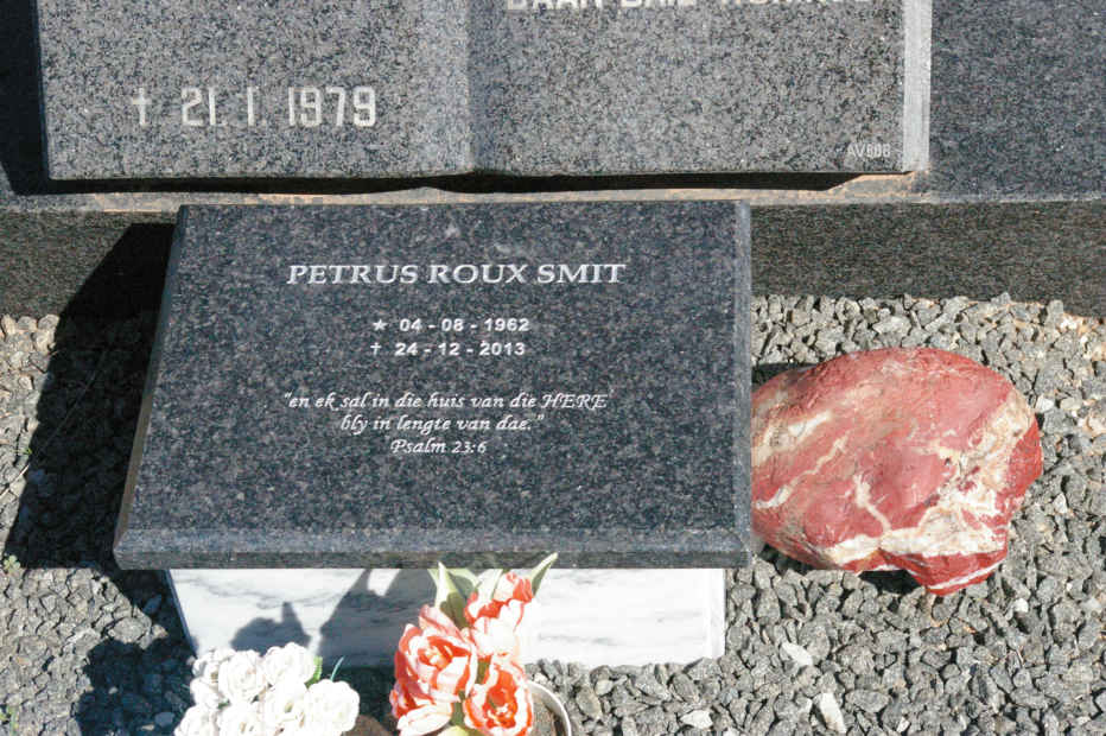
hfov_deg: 24.6
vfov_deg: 16.5
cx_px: 553
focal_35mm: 82
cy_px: 368
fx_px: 2533
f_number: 16
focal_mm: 55
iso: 3200
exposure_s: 1/1500
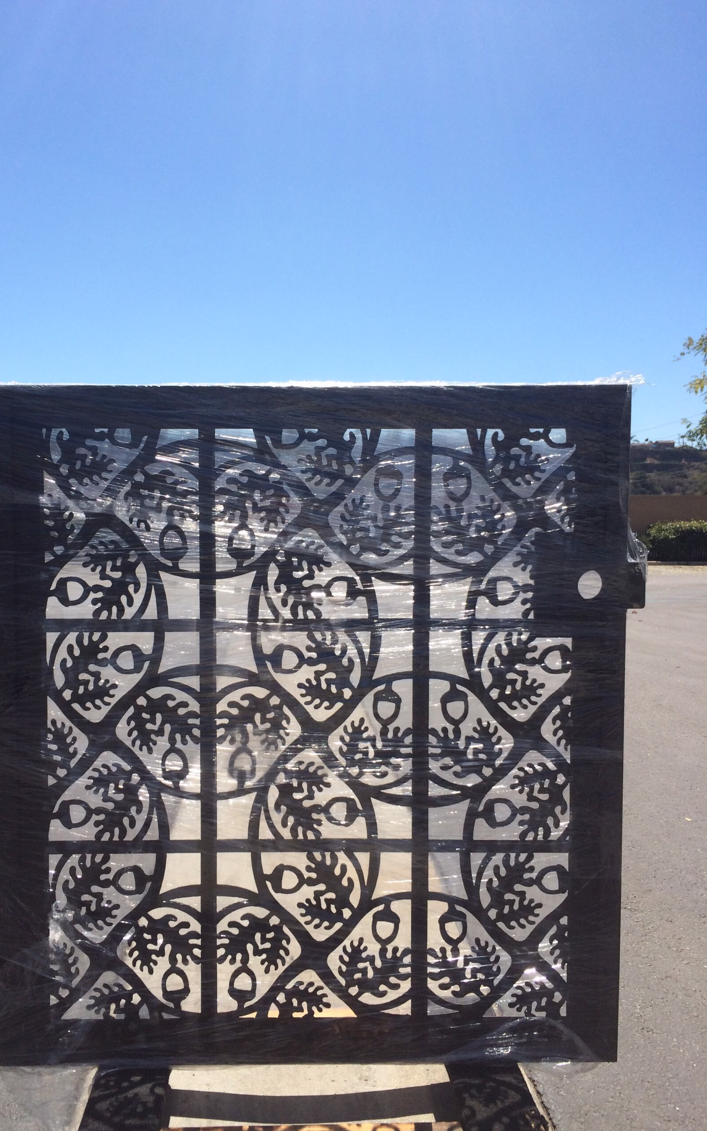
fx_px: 956
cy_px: 563
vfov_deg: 61.2
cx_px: 288
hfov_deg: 40.4
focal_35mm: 31
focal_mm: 4.15
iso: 32
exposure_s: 1/2564
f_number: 2.2
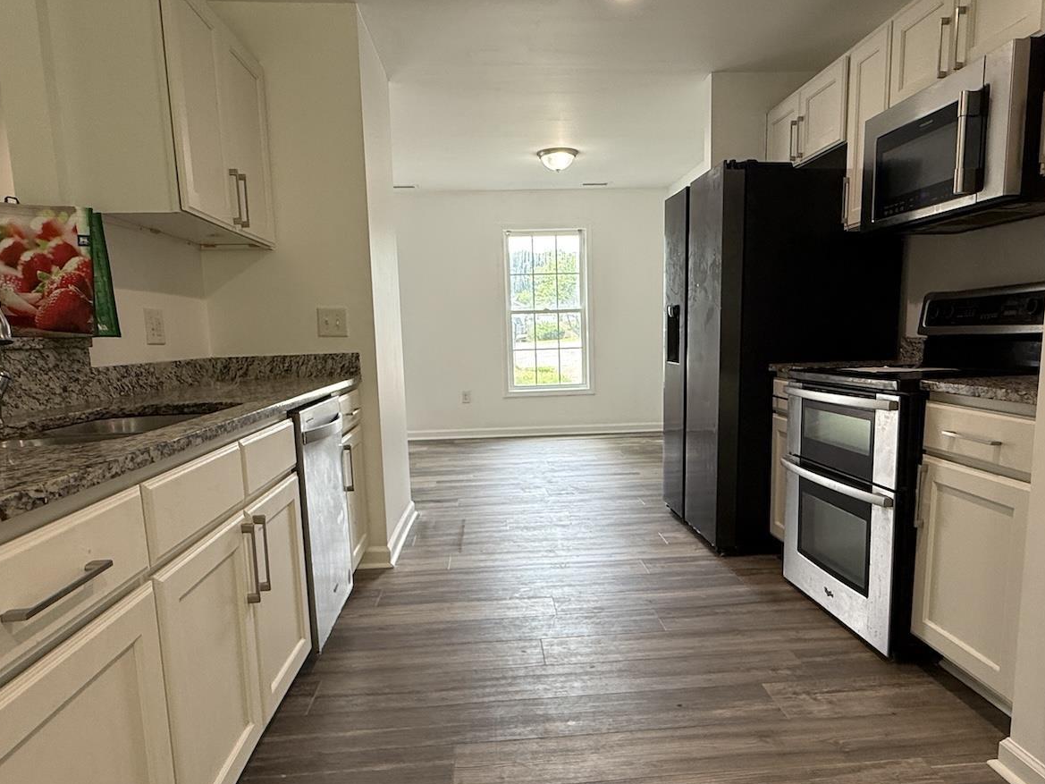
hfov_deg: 73.9
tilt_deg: -8.2
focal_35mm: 23
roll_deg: +1.8
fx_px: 694
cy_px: 439
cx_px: 544
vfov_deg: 58.7
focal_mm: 2.22
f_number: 2.2
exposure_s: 1/120
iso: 160
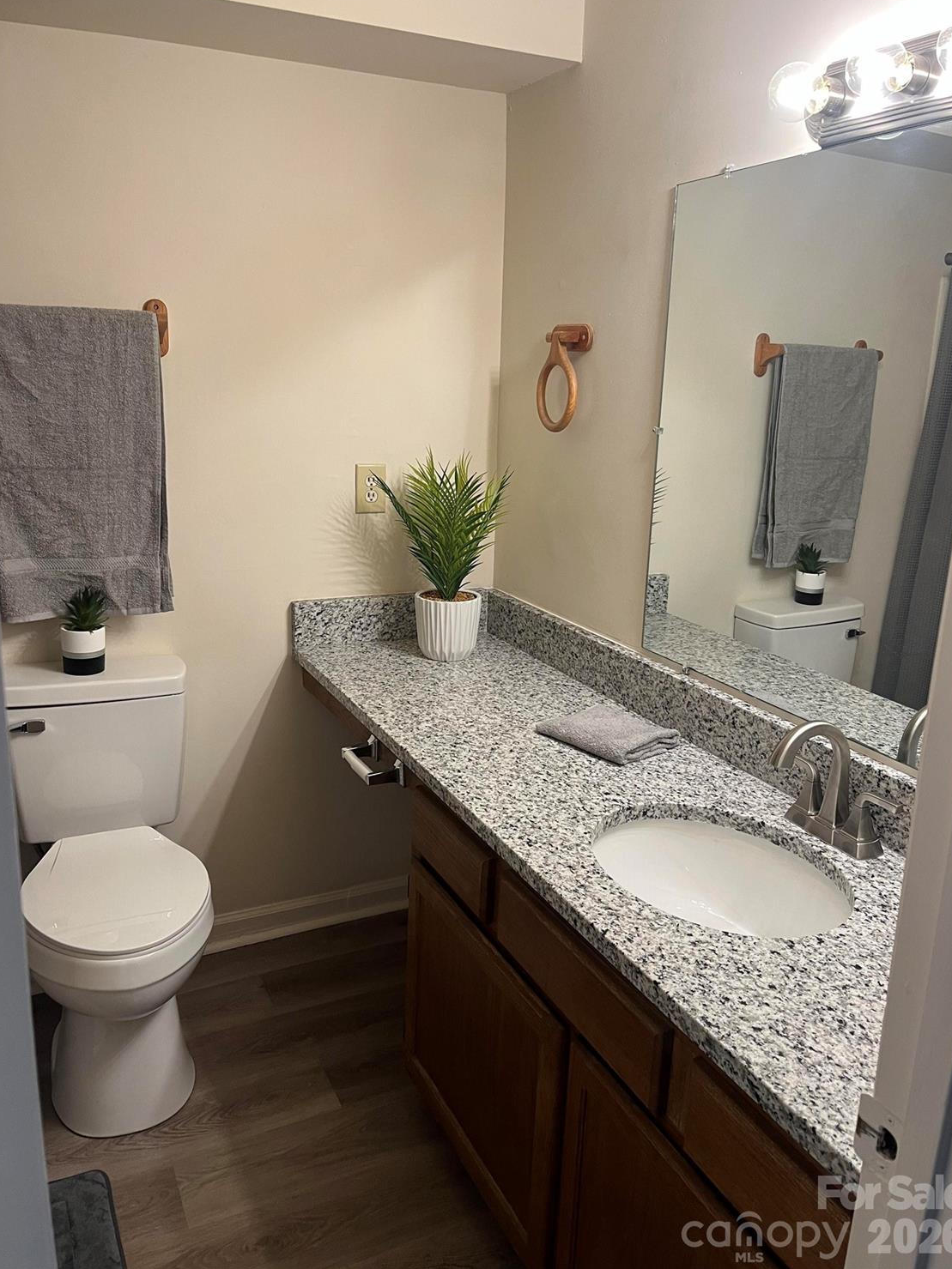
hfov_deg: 51.3
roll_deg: -1.1
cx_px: 477
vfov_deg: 65.3
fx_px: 990
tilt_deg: -14.4
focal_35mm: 27
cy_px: 612
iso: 80
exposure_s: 1/60
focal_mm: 5.1
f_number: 1.6
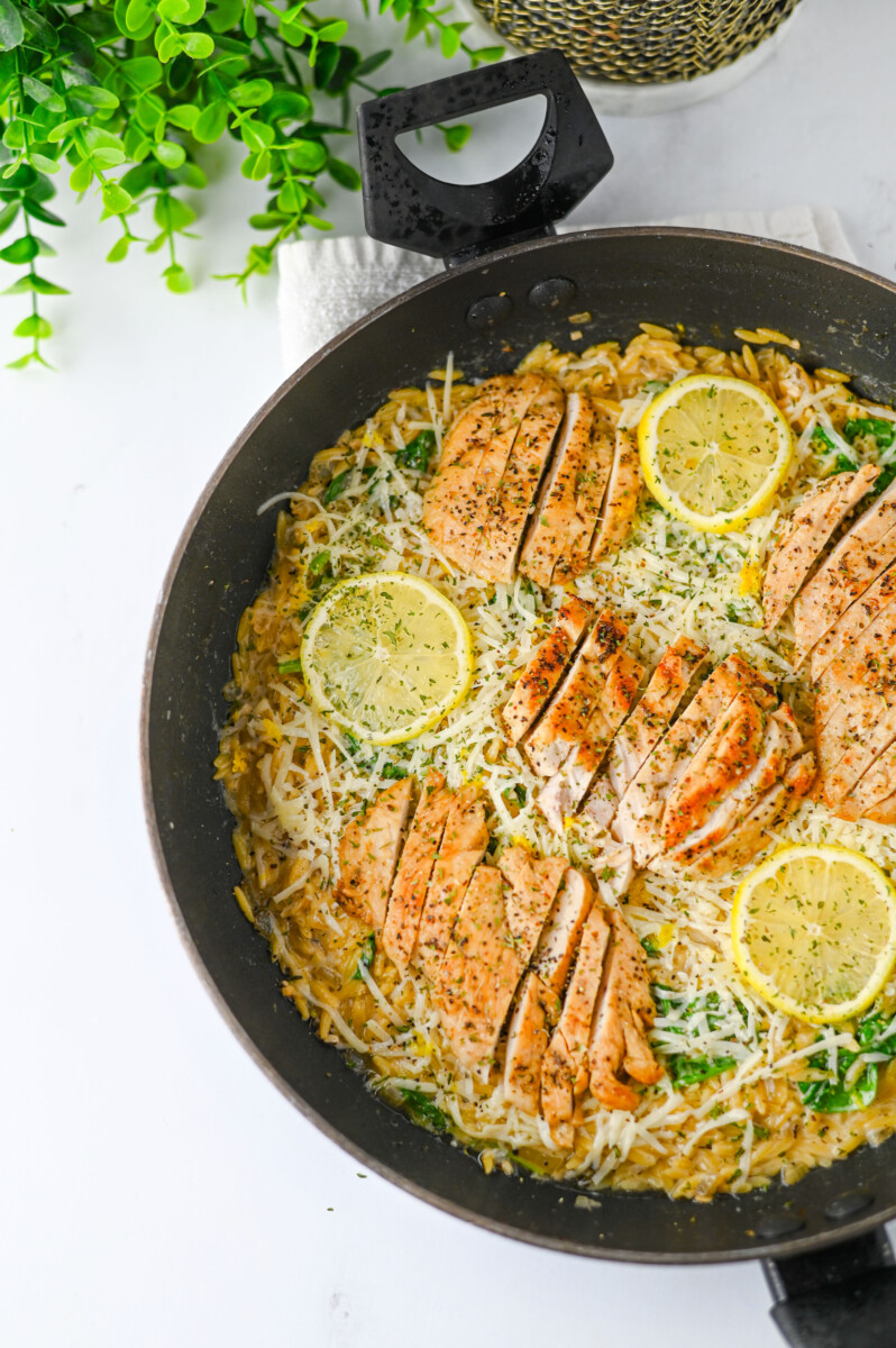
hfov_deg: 26.9
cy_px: 674
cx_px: 448
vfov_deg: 39.6
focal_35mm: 50
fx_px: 1870
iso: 360
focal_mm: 50
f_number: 3.2
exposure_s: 1/250
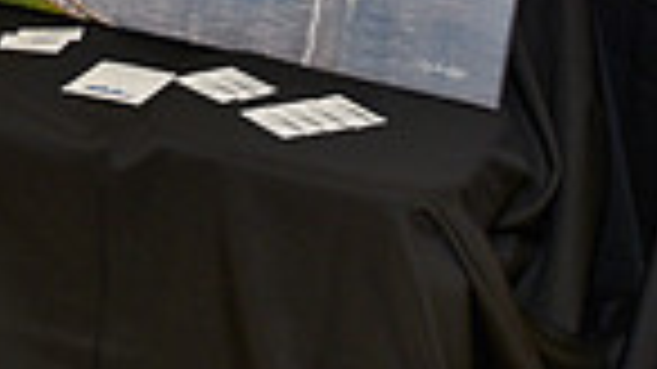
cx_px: -297
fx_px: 2107
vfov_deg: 9.3
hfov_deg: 16.3
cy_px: -380
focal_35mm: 121
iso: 200
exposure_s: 1/60
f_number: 5
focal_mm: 29
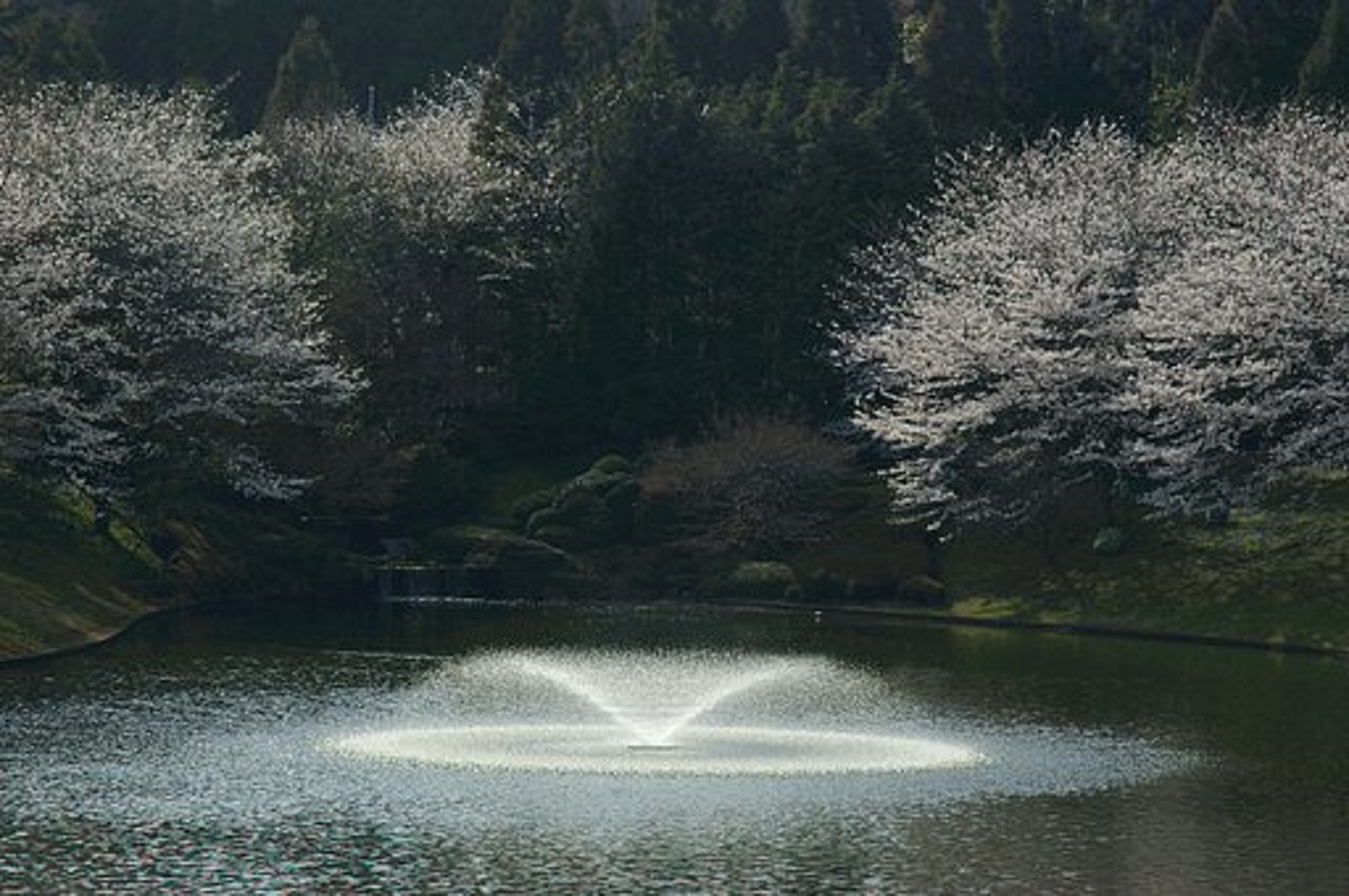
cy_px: 448
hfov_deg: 15.2
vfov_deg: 10.1
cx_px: 674
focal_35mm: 135
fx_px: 5052
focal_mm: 90
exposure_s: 1/180
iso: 200
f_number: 9.5
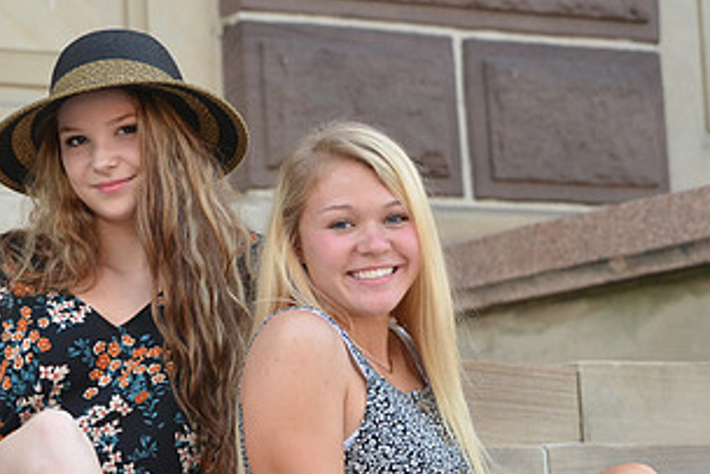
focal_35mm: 214
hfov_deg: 9.6
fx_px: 4221
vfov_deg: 6.4
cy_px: 362
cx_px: 245
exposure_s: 1/400
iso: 800
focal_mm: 75
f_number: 5
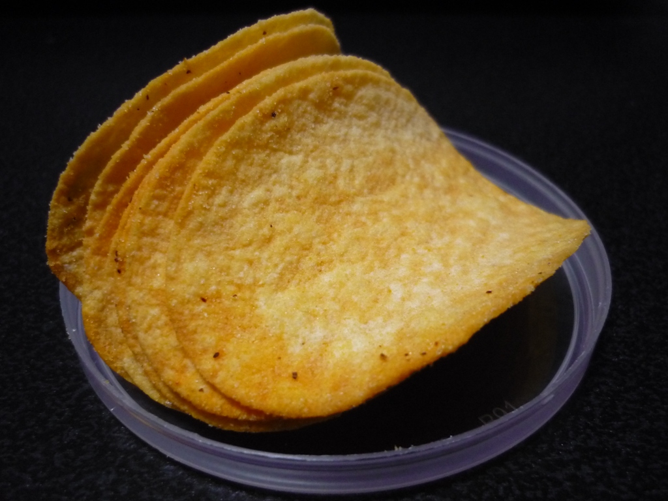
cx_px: 334
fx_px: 637
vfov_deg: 42.9
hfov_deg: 55.4
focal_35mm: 33
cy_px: 250
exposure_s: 1/30
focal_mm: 5.5
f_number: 2.8
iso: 400
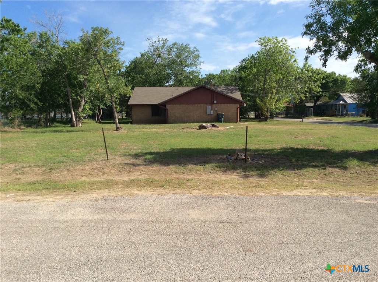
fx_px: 349
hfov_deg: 56.9
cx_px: 189
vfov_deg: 44.0
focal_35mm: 32
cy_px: 141
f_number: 2.4
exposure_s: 1/1395
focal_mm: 3.3
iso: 32
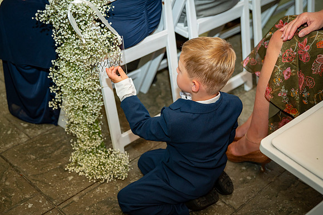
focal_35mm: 56
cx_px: 162
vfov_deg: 24.4
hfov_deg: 35.9
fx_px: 498
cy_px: 108
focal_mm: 52
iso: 800
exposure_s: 1/1250
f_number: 2.8
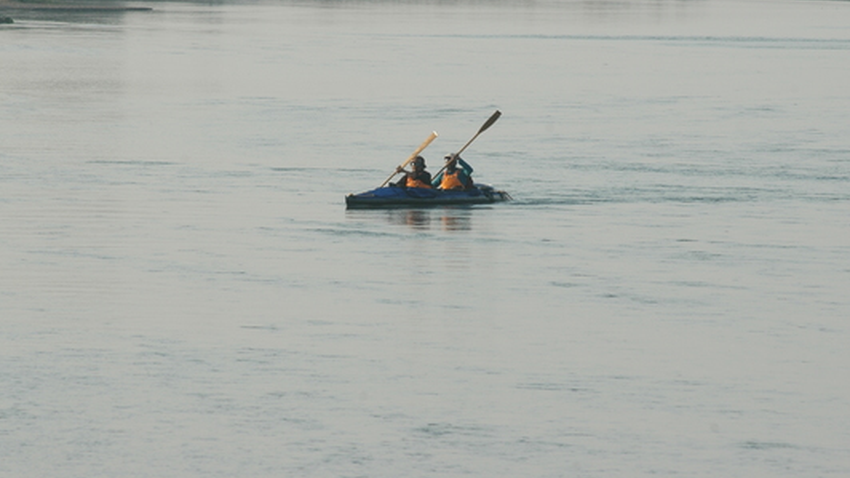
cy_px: 193
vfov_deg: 3.1
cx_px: 422
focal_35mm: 397
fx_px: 8946
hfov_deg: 5.4
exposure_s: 1/125
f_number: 14
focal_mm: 210
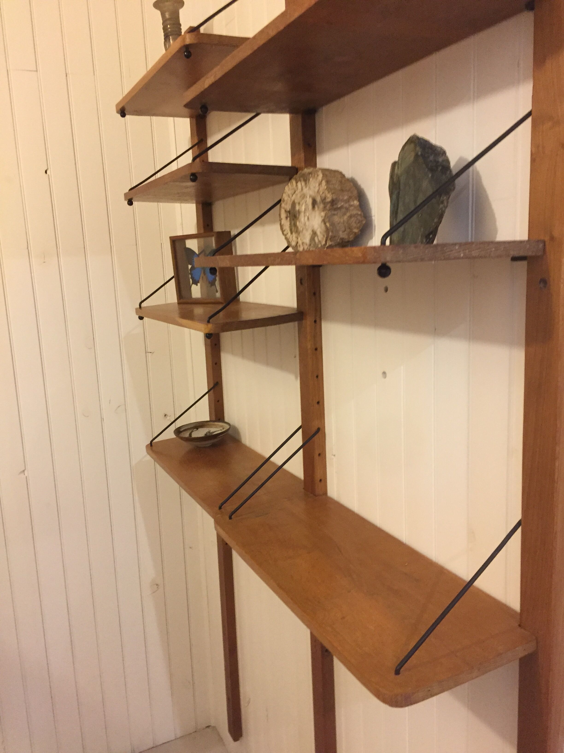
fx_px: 630
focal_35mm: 29
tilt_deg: -10.6
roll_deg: +2.1
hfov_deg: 48.2
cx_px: 282
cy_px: 376
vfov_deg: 61.7
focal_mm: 4.15
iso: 250
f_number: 2.2
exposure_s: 1/20
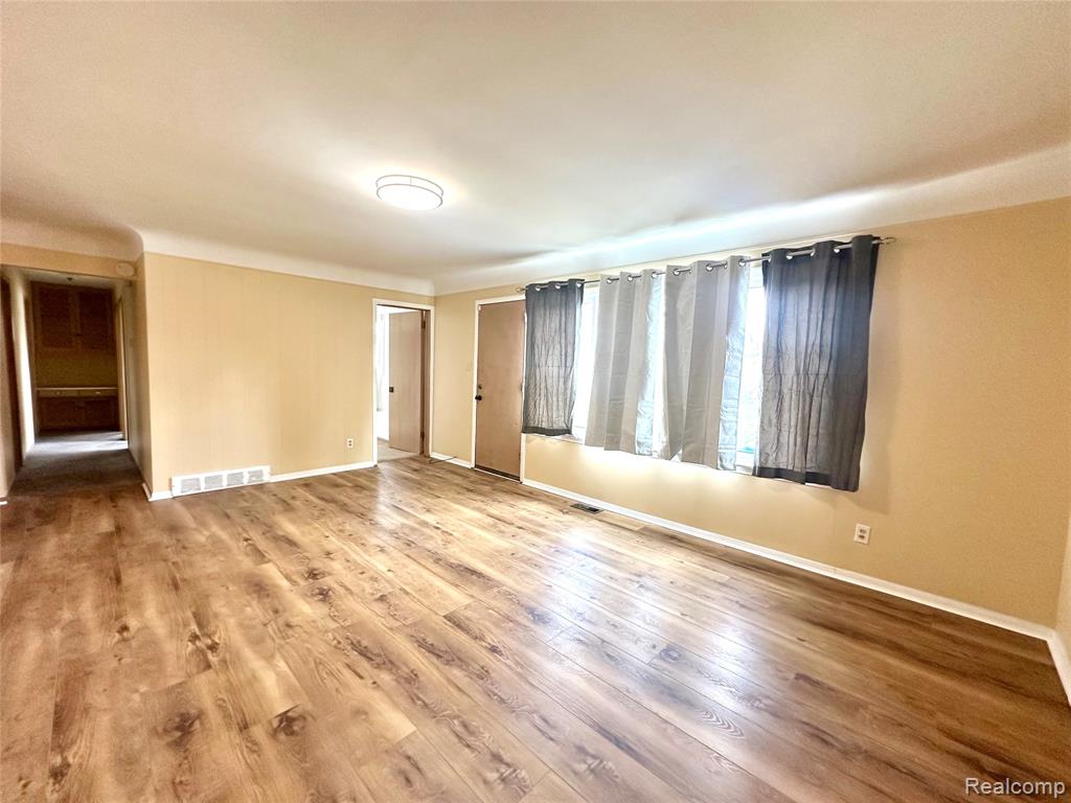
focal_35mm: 14
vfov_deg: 85.7
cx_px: 536
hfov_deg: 102.1
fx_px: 433
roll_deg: -1.9
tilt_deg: -4.5
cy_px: 402
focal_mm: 2.22
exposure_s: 1/120
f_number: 2.2
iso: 200
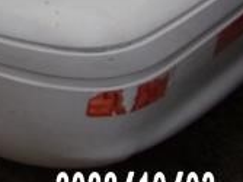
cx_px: -195
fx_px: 807
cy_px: -151
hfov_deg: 14.9
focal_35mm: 115
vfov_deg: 11.8
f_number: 3.3
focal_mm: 4.3
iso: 80
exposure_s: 1/1200
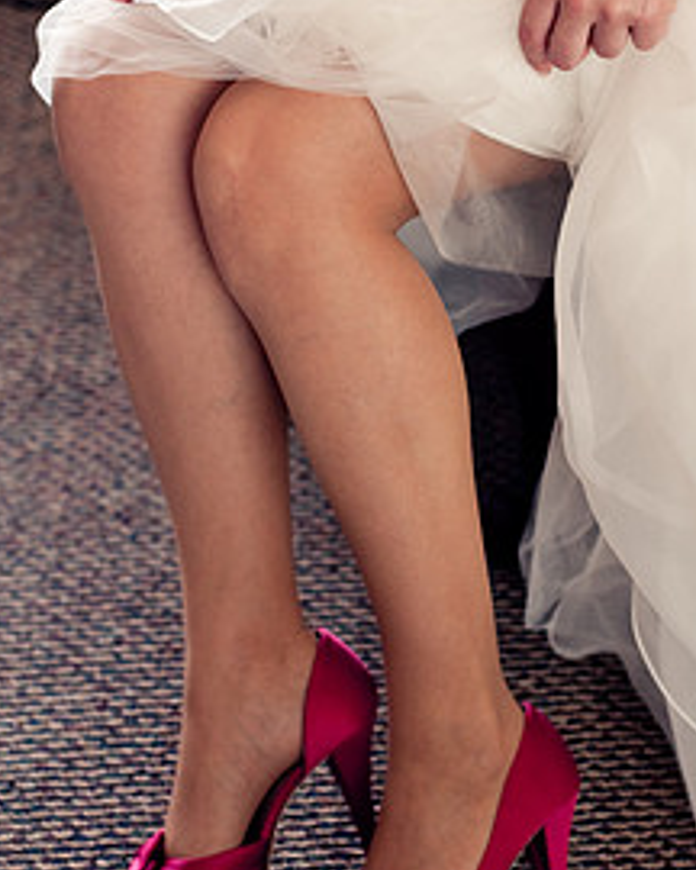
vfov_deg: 24.4
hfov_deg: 19.6
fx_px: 2008
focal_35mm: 78
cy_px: 383
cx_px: 462
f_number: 3.2
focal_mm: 50
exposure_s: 1/250
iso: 400
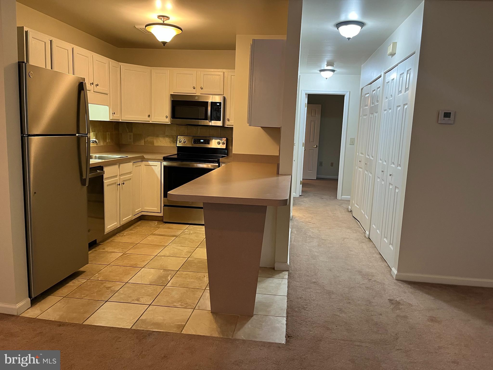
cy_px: 185
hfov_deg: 67.3
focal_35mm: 26
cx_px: 246
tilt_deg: -8.6
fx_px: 370
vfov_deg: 53.1
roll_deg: -1.8
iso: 250
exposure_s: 1/60
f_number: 1.6
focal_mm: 5.1
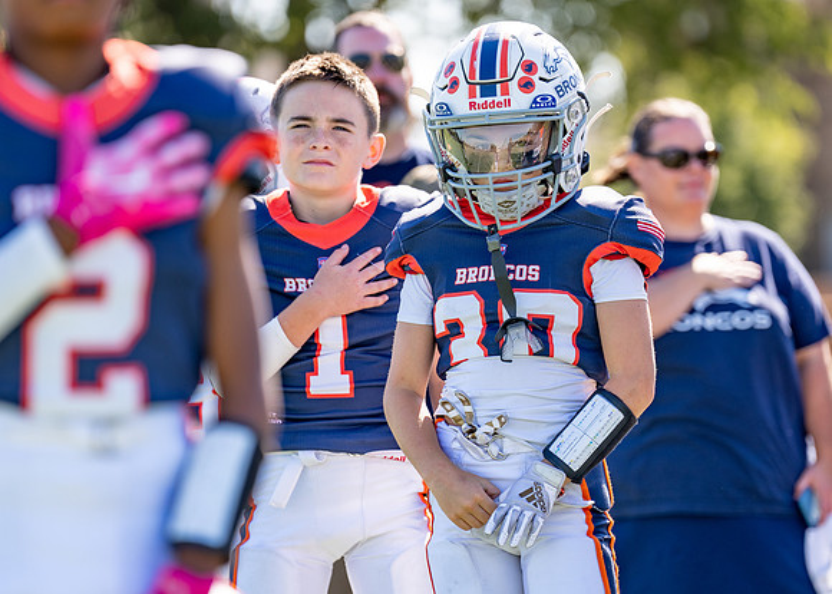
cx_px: 442
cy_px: 276
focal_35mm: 252
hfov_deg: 8.0
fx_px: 5963
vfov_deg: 5.7
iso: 100
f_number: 2.8
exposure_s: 1/800
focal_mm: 167
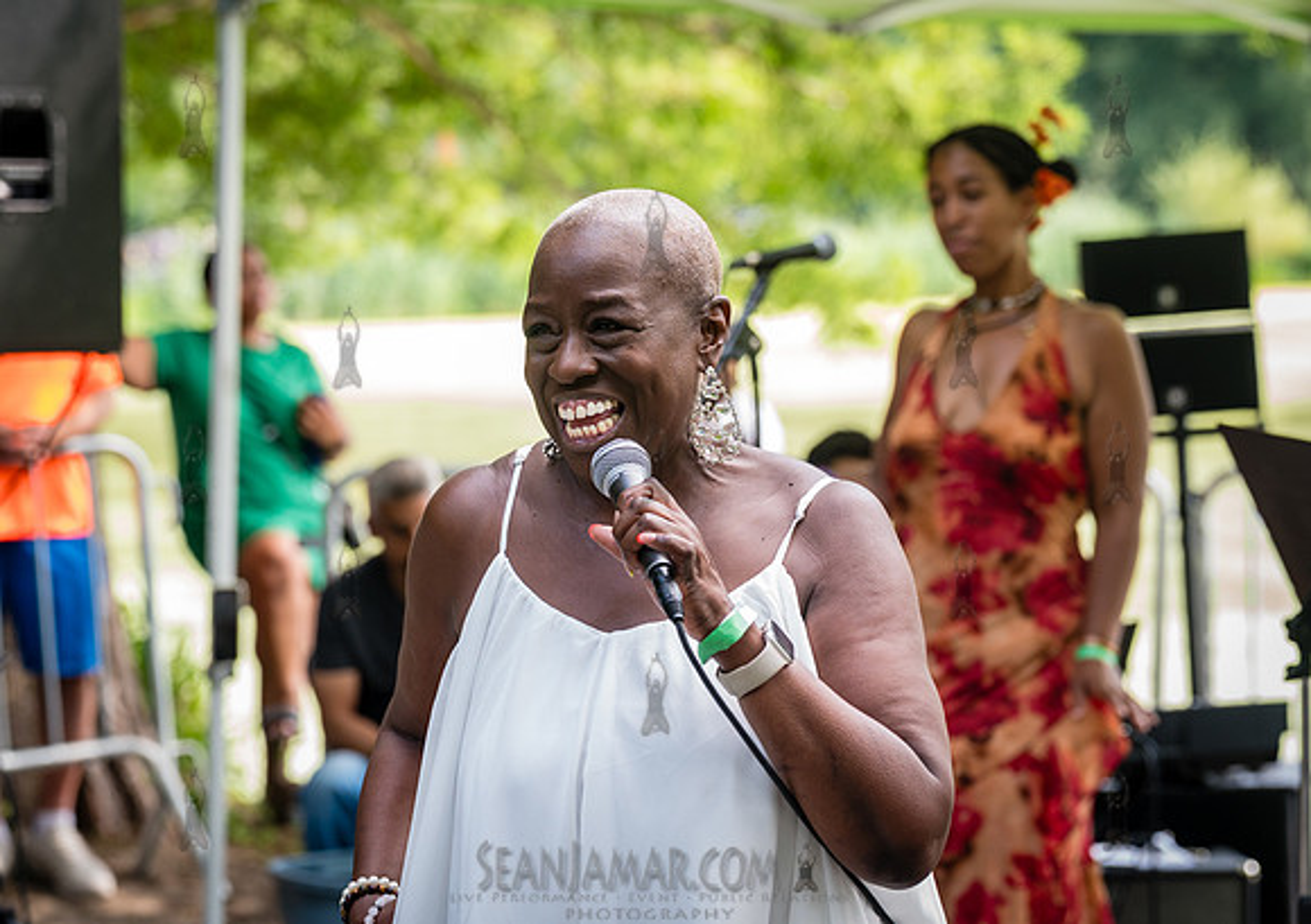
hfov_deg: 17.2
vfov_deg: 12.2
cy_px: 383
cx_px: 699
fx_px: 4334
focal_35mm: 117
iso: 640
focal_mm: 96
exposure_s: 1/250
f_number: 4
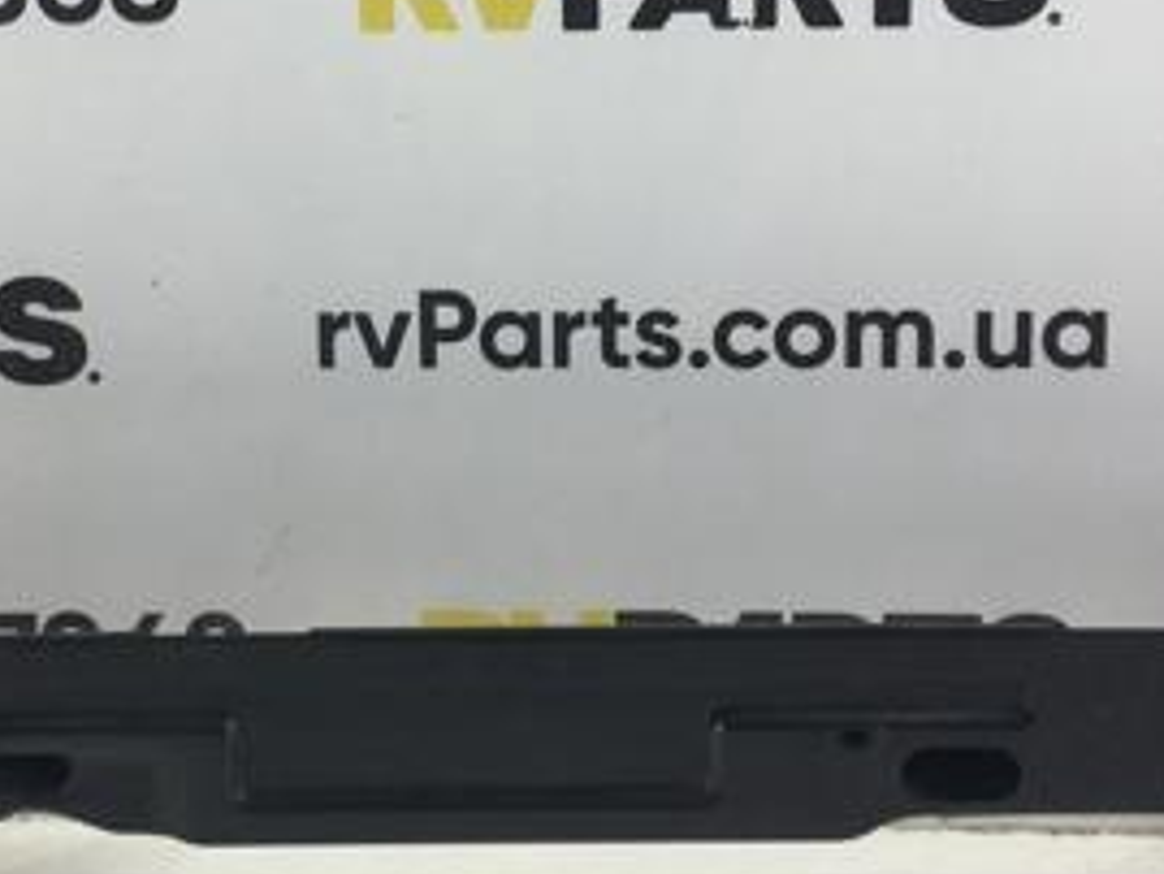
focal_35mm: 69
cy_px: 74
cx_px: 463
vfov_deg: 20.8
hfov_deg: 28.1
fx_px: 2321
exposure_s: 1/50
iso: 25
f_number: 2.2
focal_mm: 4.15
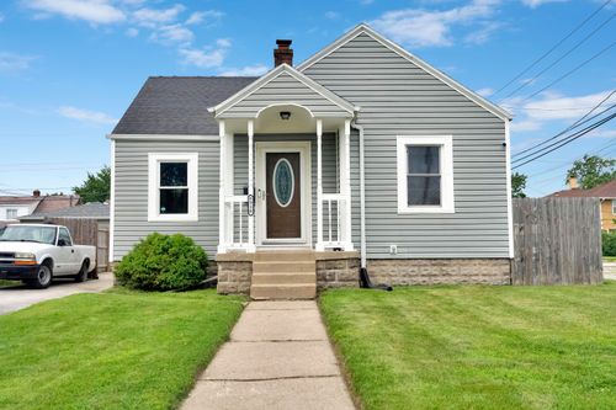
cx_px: 308
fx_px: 599
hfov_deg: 54.5
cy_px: 205
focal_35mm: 35
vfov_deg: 37.8
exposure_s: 1/8000
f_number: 9
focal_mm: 35
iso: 6400
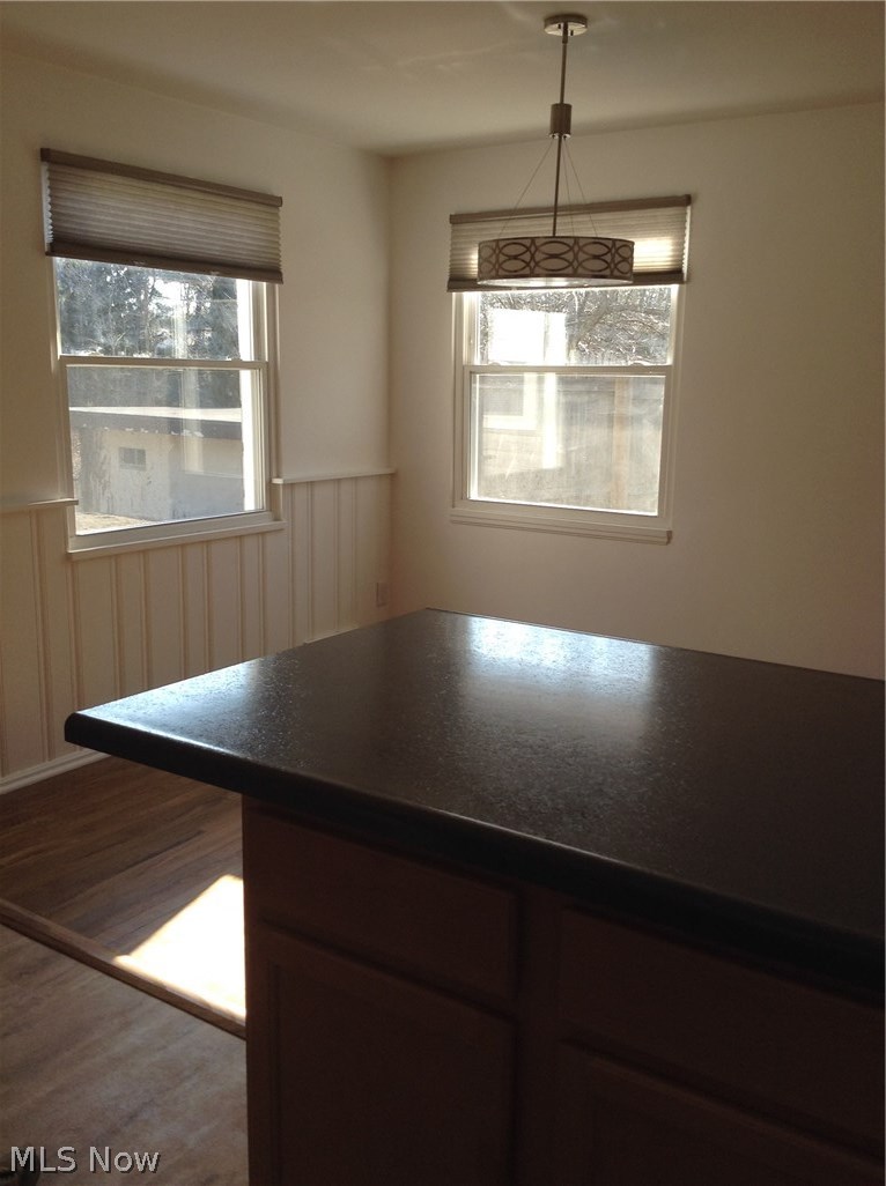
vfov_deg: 55.4
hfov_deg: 42.8
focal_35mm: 33
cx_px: 443
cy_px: 593
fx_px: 1129
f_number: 2.4
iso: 25
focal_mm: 3.3
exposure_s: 1/124
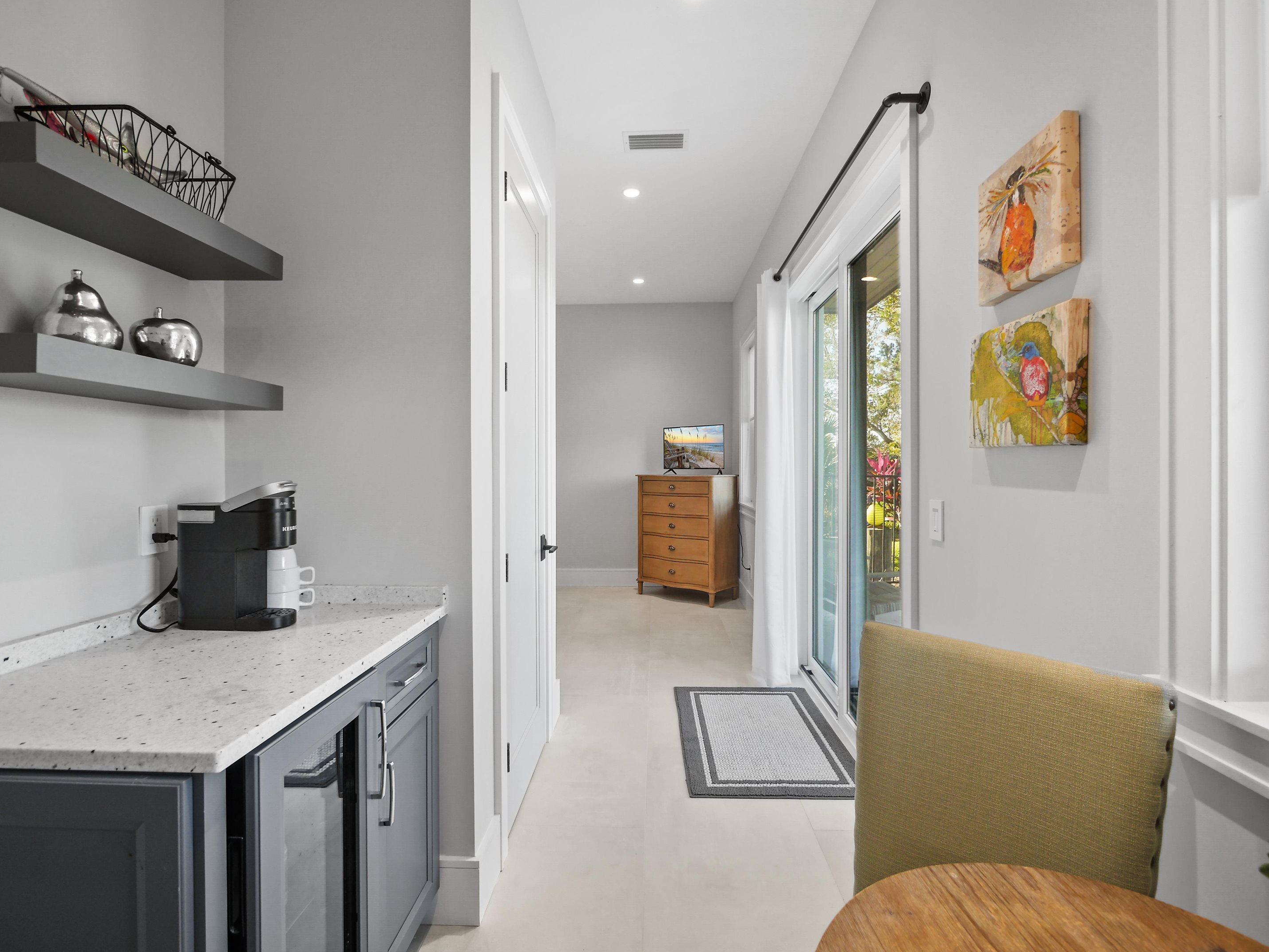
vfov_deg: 81.7
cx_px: 638
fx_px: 550
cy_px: 482
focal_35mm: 15
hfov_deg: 98.2
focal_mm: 7
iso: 400
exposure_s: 1/30
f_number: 4
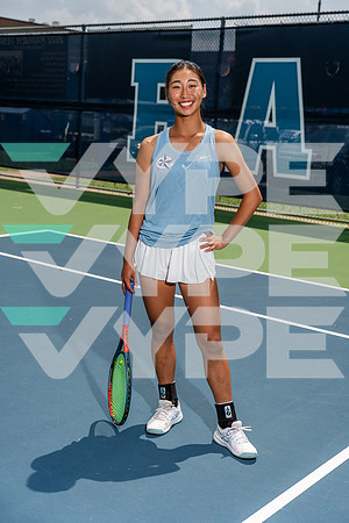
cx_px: 174
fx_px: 698
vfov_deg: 41.1
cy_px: 262
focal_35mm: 48
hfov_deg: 28.1
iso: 100
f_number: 4
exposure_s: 1/1600
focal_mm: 48
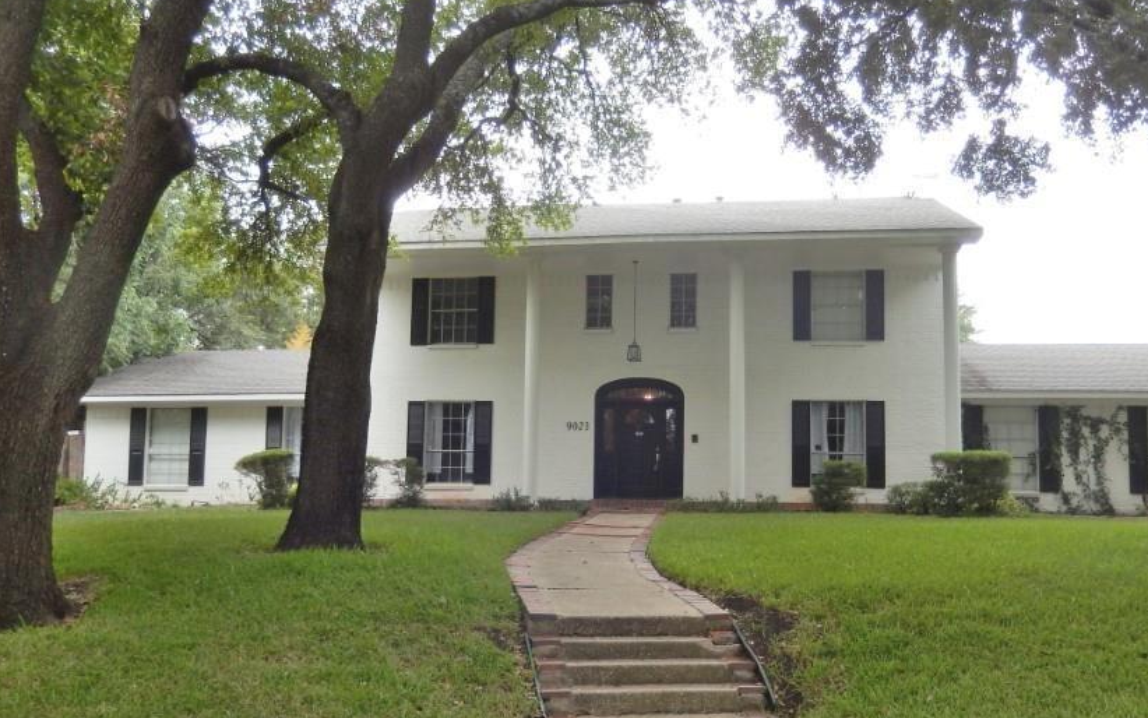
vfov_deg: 38.2
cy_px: 432
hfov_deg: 58.1
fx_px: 1033
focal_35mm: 33
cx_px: 599
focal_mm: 4.5
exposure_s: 1/160
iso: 125
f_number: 3.4
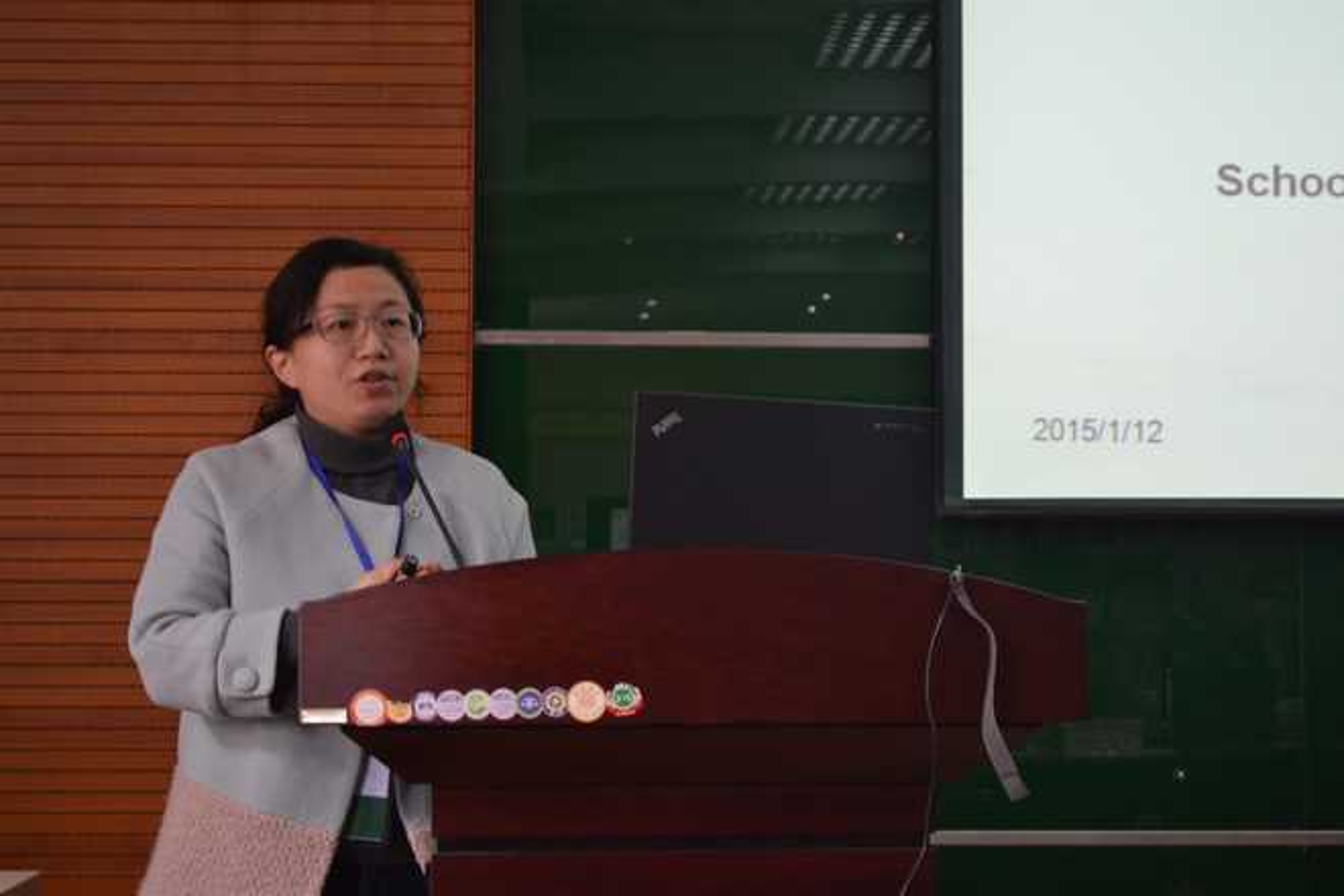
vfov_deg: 18.9
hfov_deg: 28.1
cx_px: 672
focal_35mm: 72
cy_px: 448
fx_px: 2688
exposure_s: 1/15
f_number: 5.6
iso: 560
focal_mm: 48
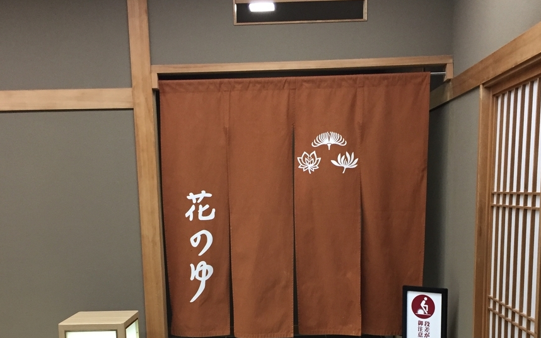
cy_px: 287
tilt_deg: -7.4
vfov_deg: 29.0
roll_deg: +0.8
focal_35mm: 43
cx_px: 268
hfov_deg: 46.2
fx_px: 634
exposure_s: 1/30
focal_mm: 4.15
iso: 125
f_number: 2.2
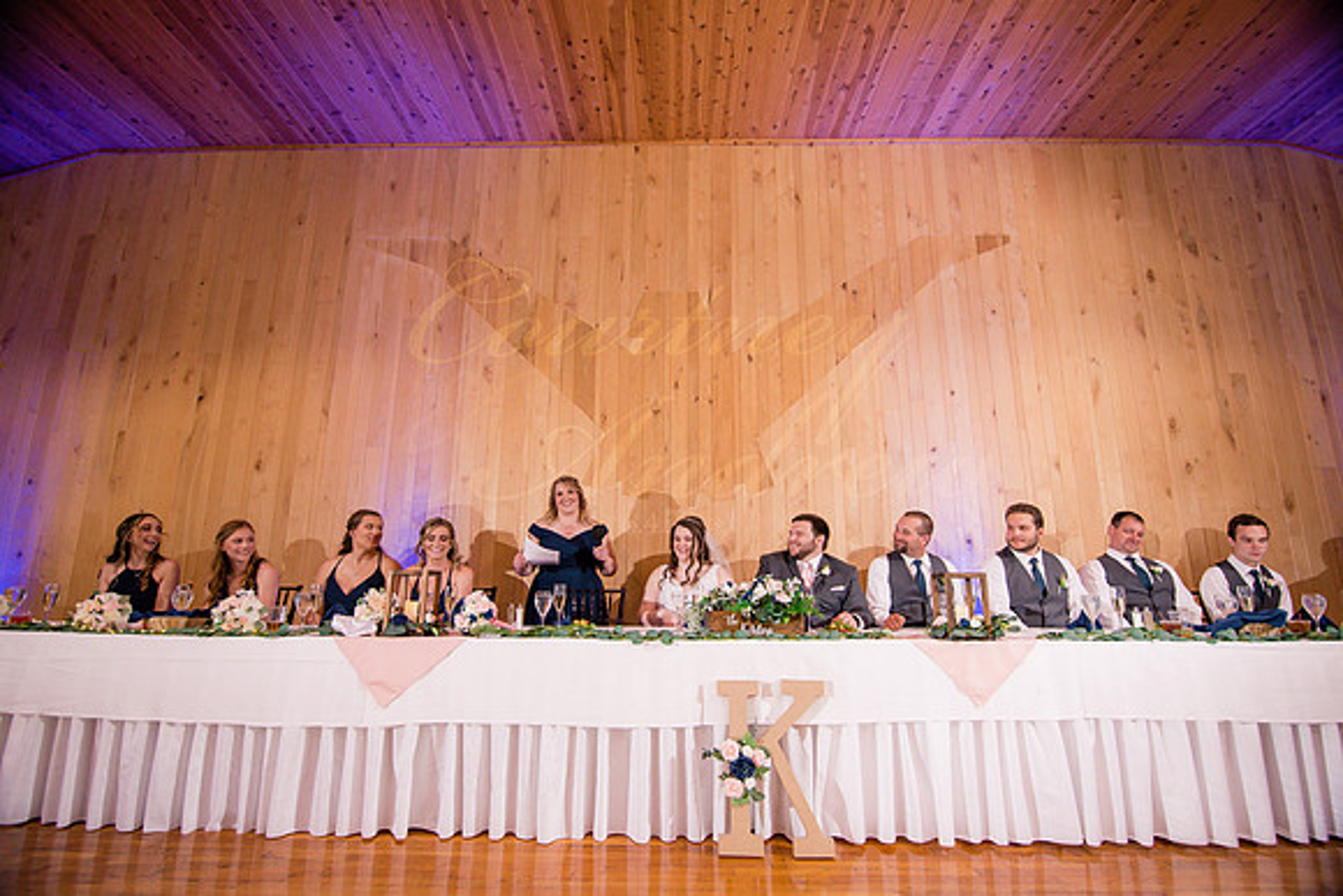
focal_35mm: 17
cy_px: 448
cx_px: 672
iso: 1000
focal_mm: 17
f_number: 5
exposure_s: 1/200
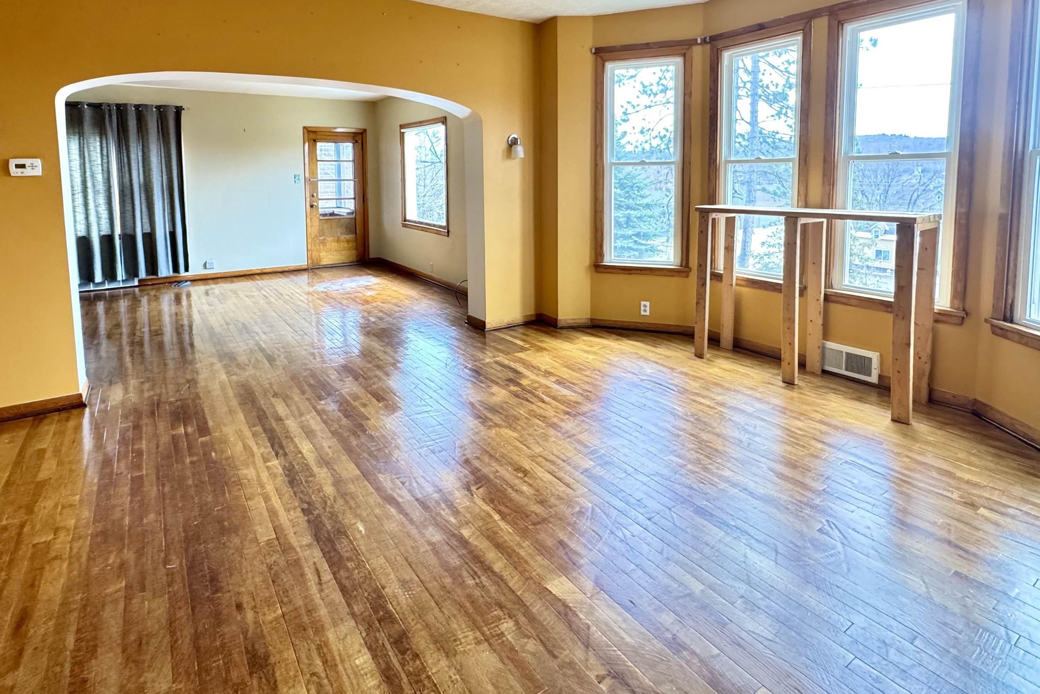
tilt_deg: -5.0
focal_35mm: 19
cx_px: 505
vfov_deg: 62.7
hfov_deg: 86.9
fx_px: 549
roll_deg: +0.3
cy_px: 221
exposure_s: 1/99
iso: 250
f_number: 2.2
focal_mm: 2.22
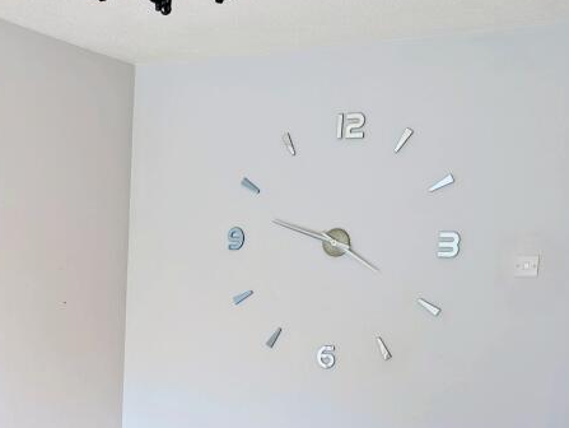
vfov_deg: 25.2
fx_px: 905
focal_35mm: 55
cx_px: 107
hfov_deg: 33.8
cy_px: 435
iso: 42
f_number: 1.85
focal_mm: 6.81
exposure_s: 1/65.2
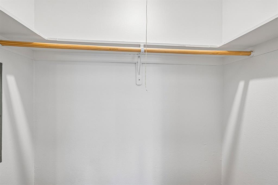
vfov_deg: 77.3
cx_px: 139
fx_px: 116
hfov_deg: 100.4
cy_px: 92
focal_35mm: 15
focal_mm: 15
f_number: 8
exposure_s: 1/10
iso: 400
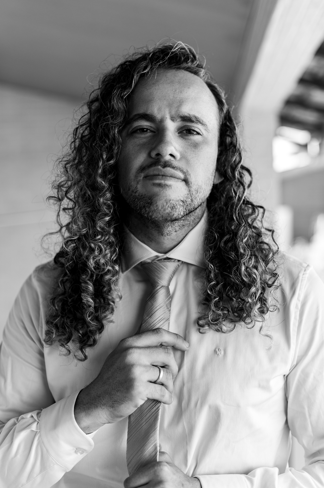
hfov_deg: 27.0
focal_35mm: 50
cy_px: 244
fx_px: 676
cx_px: 162
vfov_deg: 39.6
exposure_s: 1/400
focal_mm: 50
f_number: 2.2
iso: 100
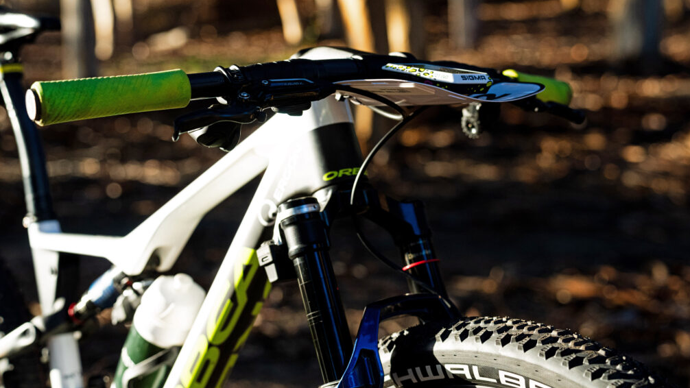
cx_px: 346
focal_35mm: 64
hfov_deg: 32.8
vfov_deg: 18.8
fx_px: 1171
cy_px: 179
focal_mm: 60
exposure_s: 1/1250
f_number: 4
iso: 1250
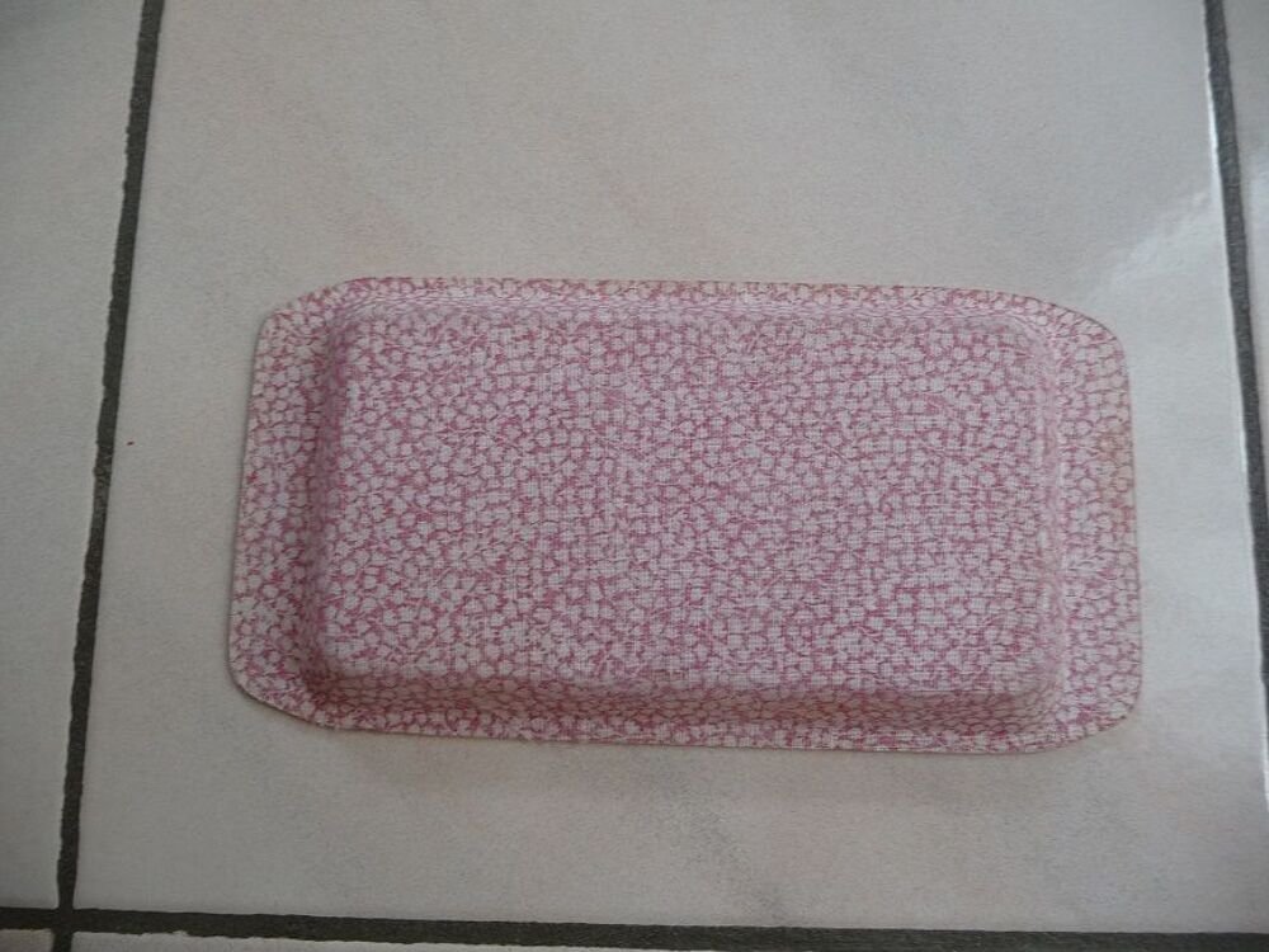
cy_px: 476
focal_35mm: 28
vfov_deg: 49.7
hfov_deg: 63.4
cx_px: 634
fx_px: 1026
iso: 100
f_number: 3.3
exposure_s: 1/40
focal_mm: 4.7
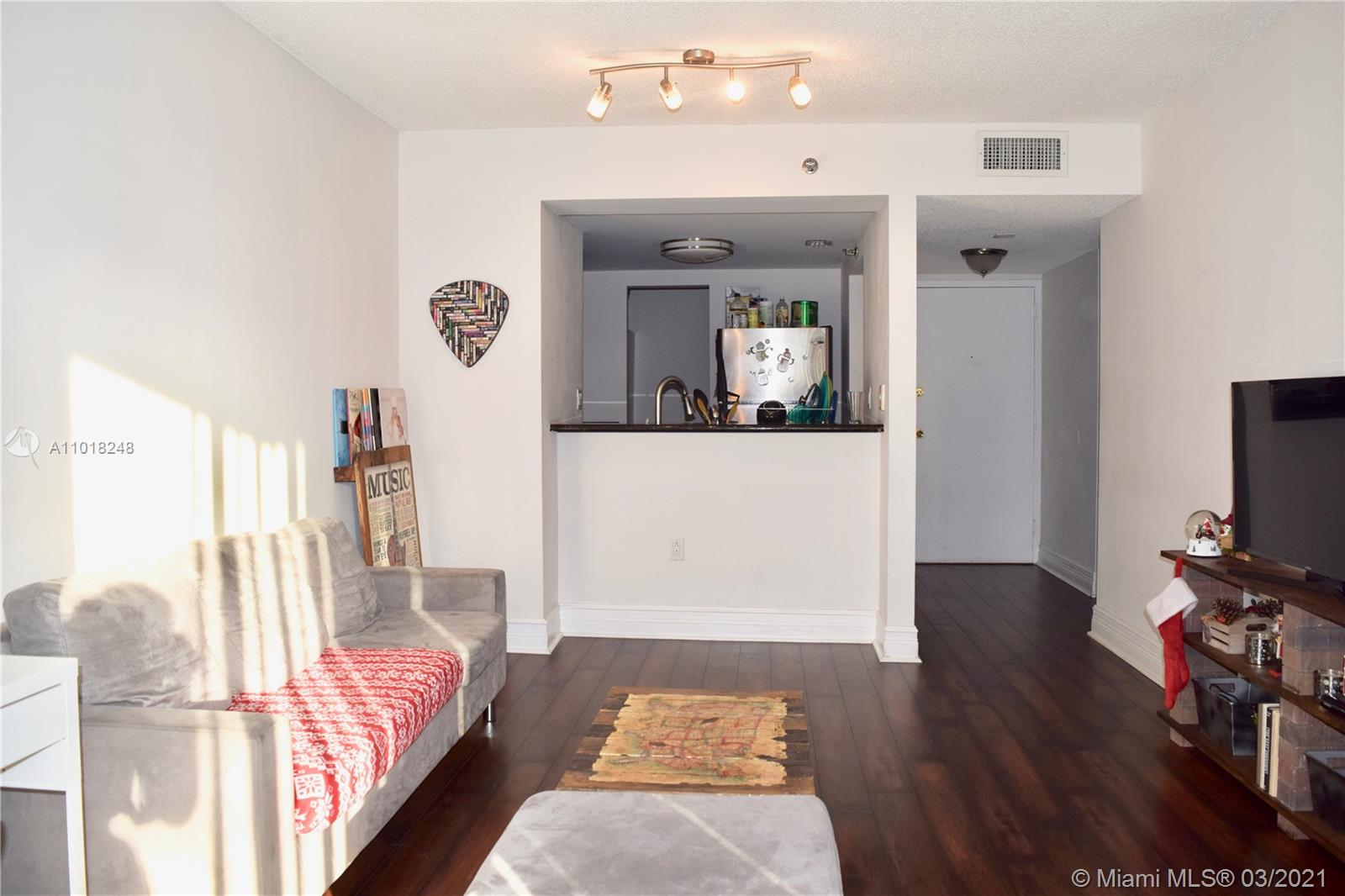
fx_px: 1008
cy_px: 448
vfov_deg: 47.9
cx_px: 672
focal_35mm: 27
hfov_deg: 67.4
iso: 220
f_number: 5.6
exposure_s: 1/125
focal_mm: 18
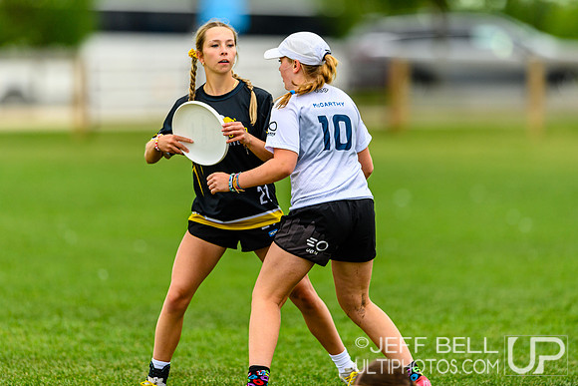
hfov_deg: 4.2
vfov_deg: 2.8
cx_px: 289
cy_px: 147
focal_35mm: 496
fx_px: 7958
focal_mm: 400
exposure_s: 1/1250
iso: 250
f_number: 3.2
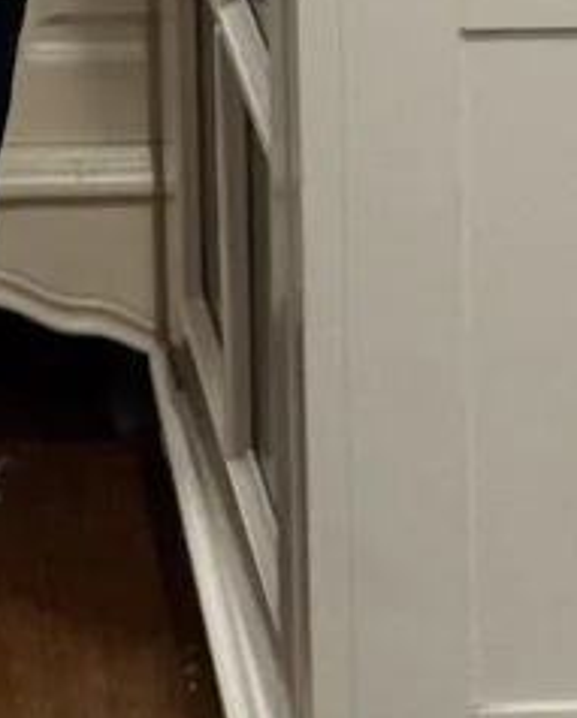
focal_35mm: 283
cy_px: -1180
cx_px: -79
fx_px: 6029
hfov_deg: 5.5
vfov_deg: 6.4
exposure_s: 1/33
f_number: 1.78
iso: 250
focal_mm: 6.76
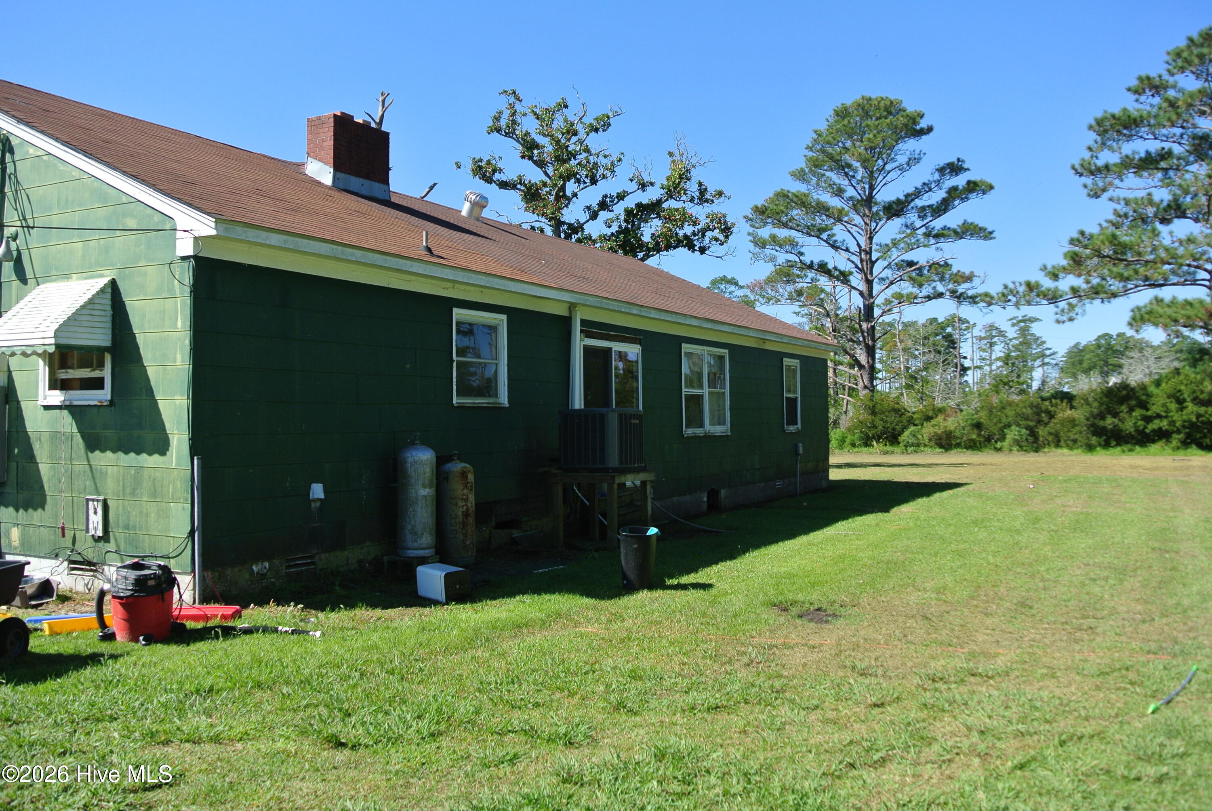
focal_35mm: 31
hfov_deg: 60.2
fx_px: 1045
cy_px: 406
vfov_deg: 42.4
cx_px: 606
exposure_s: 1/500
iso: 100
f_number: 4.5
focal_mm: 11.8
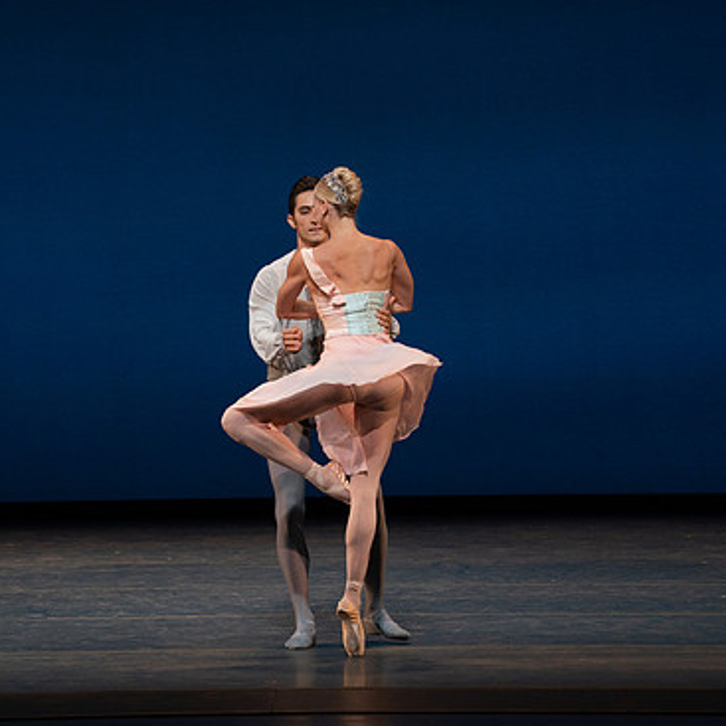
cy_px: 353
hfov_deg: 6.8
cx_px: 251
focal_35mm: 258
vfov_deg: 6.8
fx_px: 6122
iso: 3200
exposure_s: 1/500
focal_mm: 192
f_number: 8
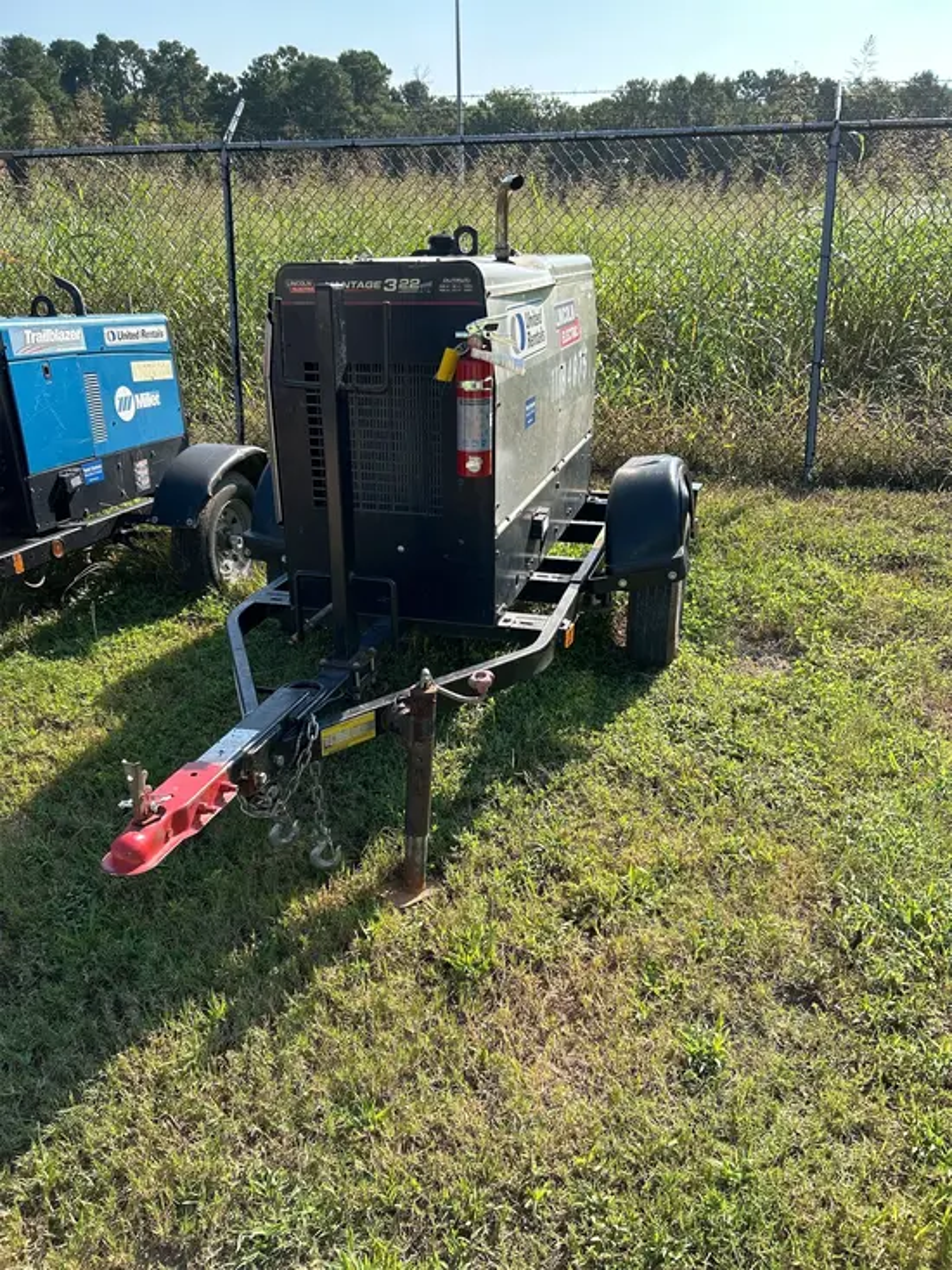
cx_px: 476
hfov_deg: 53.1
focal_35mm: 26
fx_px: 953
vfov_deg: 67.3
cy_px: 635
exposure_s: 1/1344
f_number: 1.5
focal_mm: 5.7
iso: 50
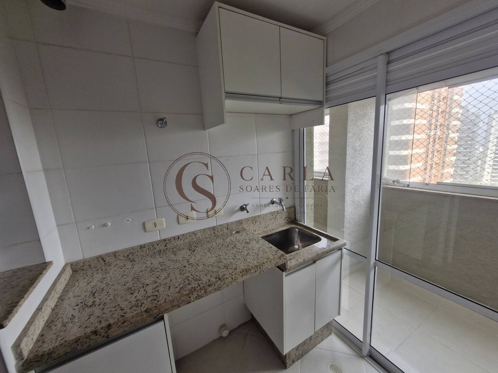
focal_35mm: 13
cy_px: 186
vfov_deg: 89.9
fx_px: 187
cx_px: 249
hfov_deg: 106.2
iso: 50
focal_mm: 1.74
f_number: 2.2
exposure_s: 1/134
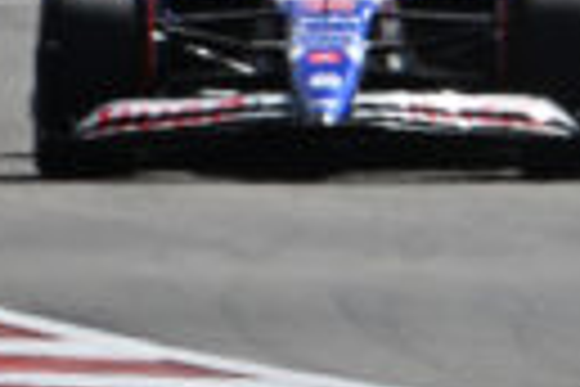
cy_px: -511
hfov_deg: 0.9
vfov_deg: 0.6
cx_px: 1875
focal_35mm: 2227
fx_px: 35877
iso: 400
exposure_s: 1/1600
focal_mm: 280
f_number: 11
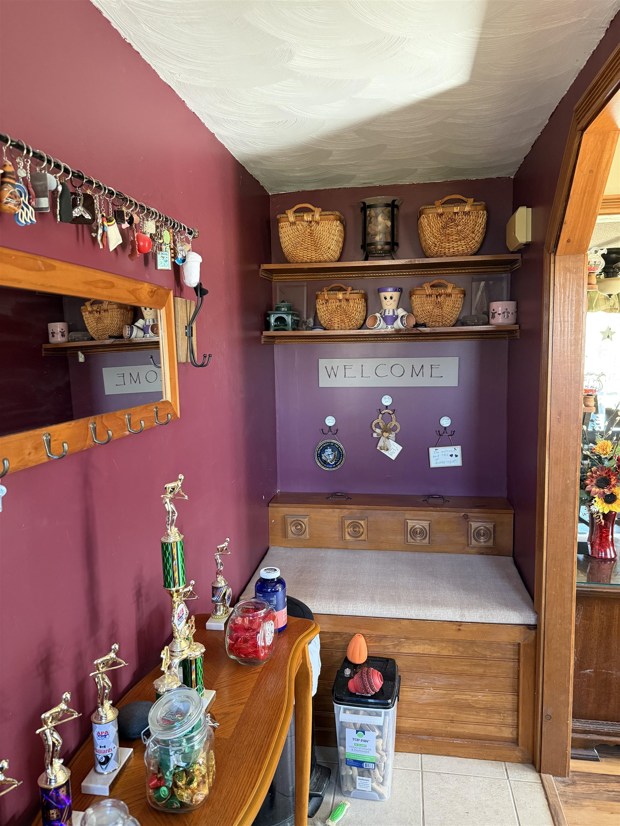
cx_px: 310
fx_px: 573
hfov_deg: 56.8
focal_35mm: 24
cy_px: 413
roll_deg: +0.7
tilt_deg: -6.2
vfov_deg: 71.6
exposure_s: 1/60
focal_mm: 6.76
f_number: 1.78
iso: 500
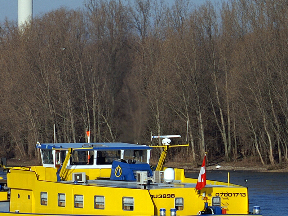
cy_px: 52
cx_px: -57
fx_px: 3495
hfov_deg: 4.7
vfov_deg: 3.5
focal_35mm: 420
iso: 100
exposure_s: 1/300
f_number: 10
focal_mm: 90
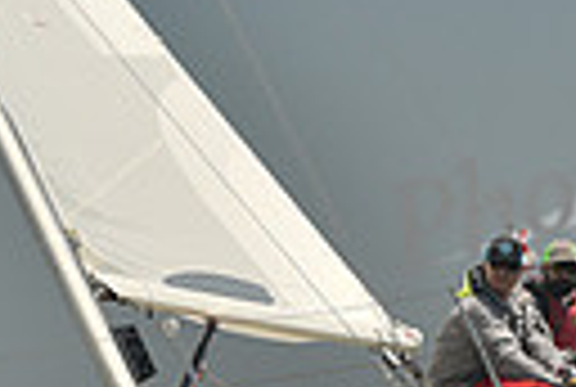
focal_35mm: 316
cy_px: 452
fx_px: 5068
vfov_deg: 4.4
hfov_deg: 6.5
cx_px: 162
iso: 250
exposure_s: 1/640
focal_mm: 70
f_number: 7.1
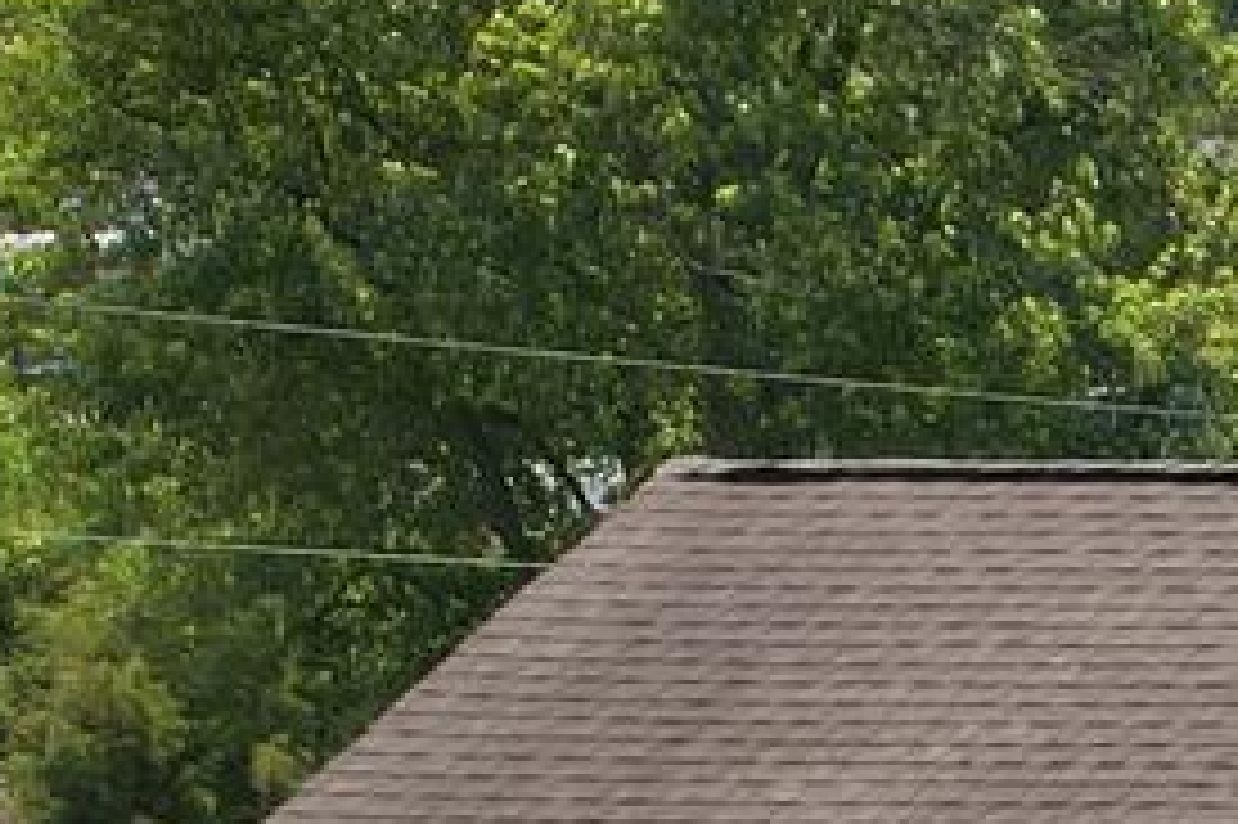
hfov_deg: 11.3
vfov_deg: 7.7
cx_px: 2462
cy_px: 2069
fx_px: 5636
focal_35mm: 164
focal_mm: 8.4
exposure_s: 1/2000
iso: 130
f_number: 2.8
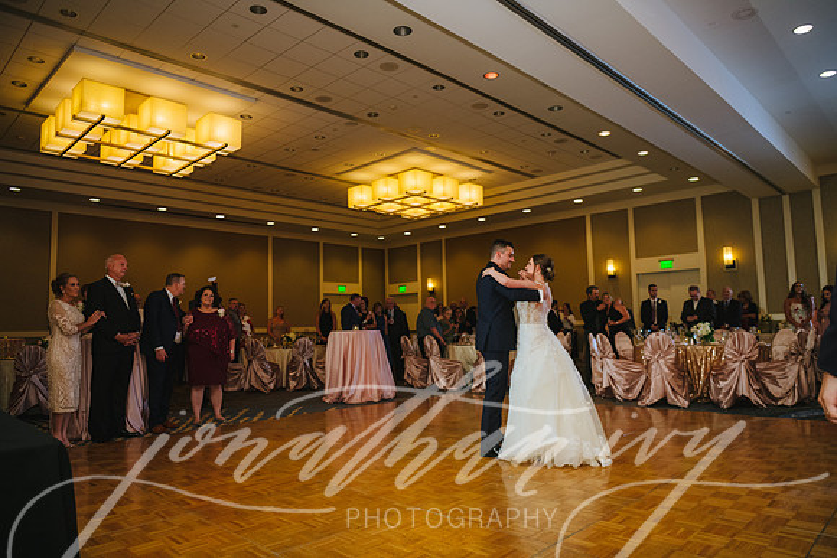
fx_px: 558
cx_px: 418
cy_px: 279
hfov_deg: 73.7
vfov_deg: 53.2
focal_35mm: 24
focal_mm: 24
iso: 1000
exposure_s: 1/160
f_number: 2.8
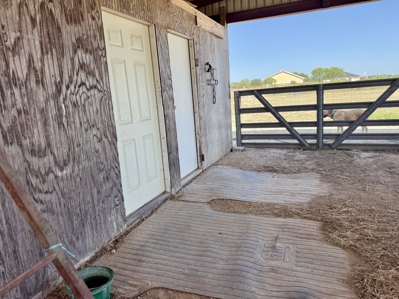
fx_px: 277
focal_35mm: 24
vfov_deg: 56.8
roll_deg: +4.3
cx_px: 200
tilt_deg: -10.3
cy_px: 150
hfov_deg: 71.6
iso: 100
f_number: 1.78
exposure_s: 1/765
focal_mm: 6.76
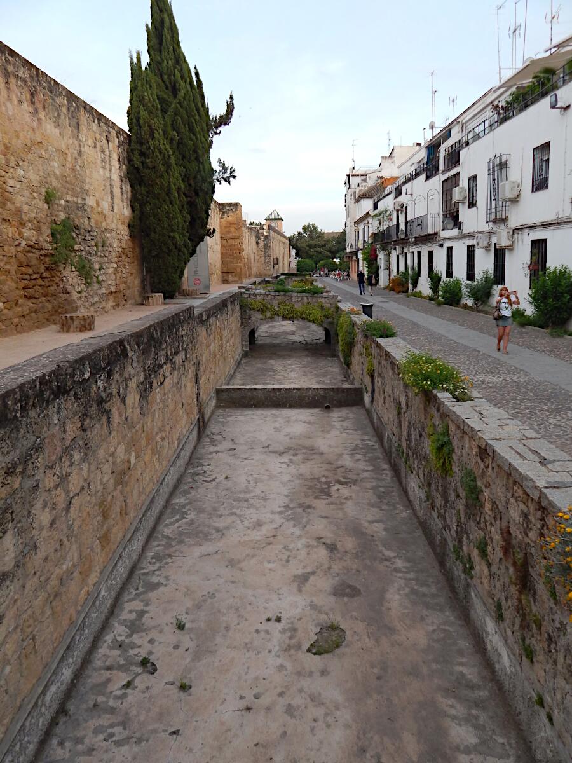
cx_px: 286
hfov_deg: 58.9
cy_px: 382
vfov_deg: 73.9
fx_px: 507
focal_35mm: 23
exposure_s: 1/60
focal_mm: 4
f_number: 3
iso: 125
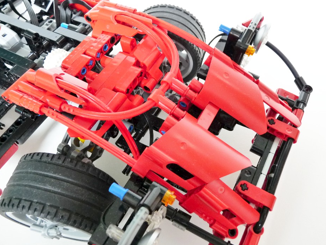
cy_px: 118
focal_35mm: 30
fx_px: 282
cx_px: 177
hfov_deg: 59.9
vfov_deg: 46.8
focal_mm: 4.8
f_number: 2.8
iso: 400
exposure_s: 1/20
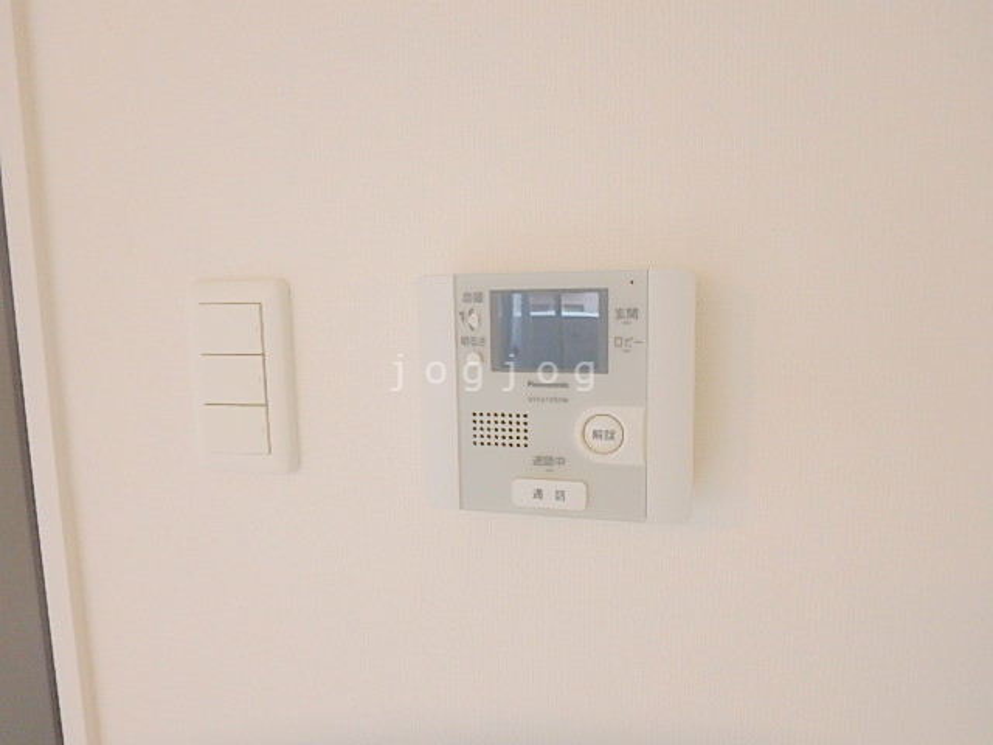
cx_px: 496
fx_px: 602
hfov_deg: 79.0
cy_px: 372
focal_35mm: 21
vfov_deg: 63.4
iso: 200
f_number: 3.5
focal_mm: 3.7
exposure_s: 1/40
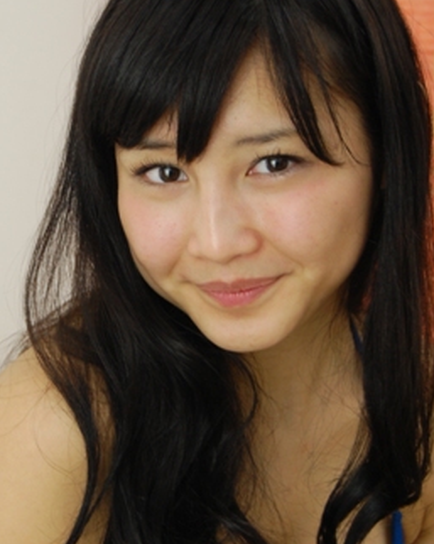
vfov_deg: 17.2
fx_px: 1801
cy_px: 306
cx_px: 100
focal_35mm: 112
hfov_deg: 13.7
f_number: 5
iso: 400
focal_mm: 40
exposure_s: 1/60
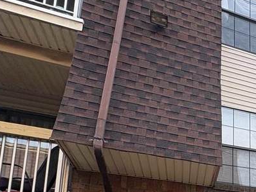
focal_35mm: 45
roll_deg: +3.8
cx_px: 352
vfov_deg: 26.9
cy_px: 253
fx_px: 333
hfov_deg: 30.5
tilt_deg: +9.6
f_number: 2.2
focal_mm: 2.22
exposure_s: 1/197
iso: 40
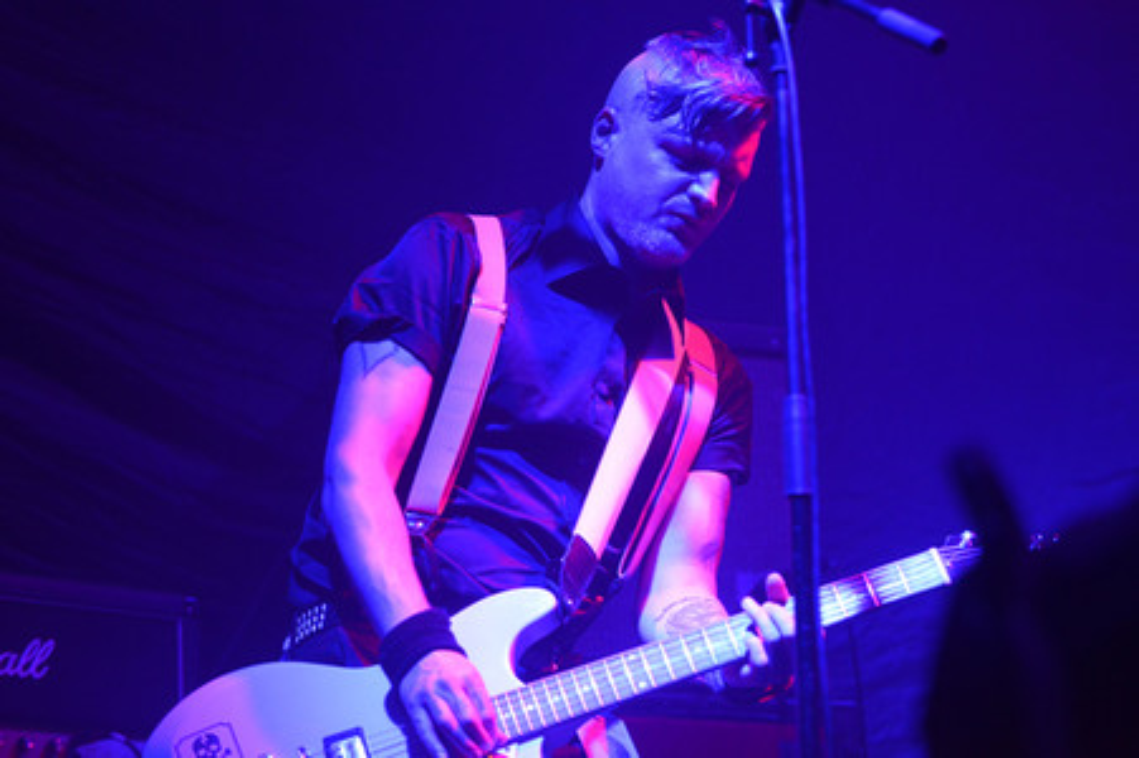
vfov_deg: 17.0
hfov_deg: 25.4
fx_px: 2529
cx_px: 570
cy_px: 379
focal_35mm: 80
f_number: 2.8
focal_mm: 80
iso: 3200
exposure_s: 1/500
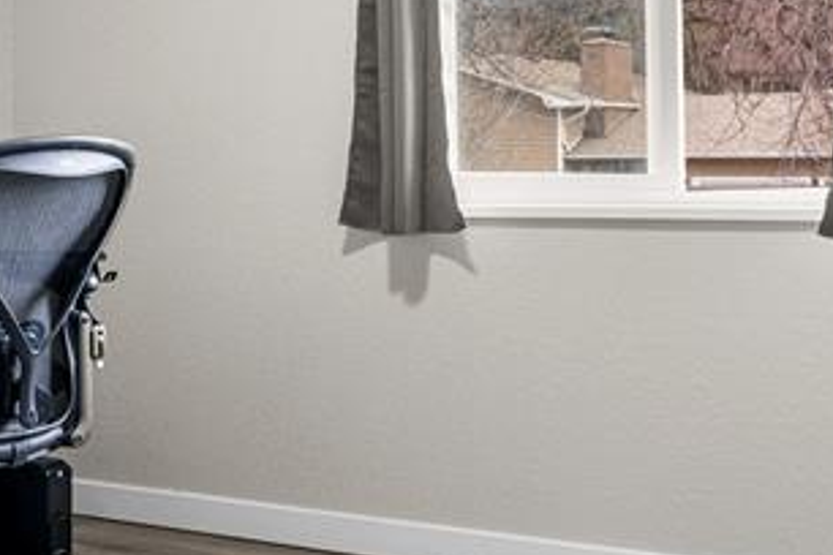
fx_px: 1652
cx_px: 169
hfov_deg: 27.7
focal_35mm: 71
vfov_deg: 18.9
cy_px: 109
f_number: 8
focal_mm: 22.8
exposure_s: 1.3
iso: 100
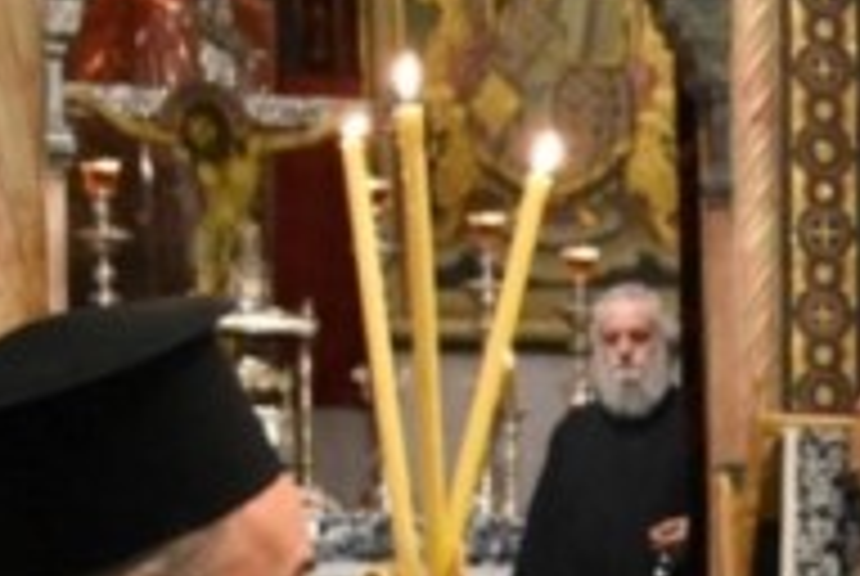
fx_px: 3900
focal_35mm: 163
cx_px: 1468
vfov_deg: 8.1
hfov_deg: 11.8
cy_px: 1138
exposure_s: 1/80
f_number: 3.8
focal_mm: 26
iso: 5000
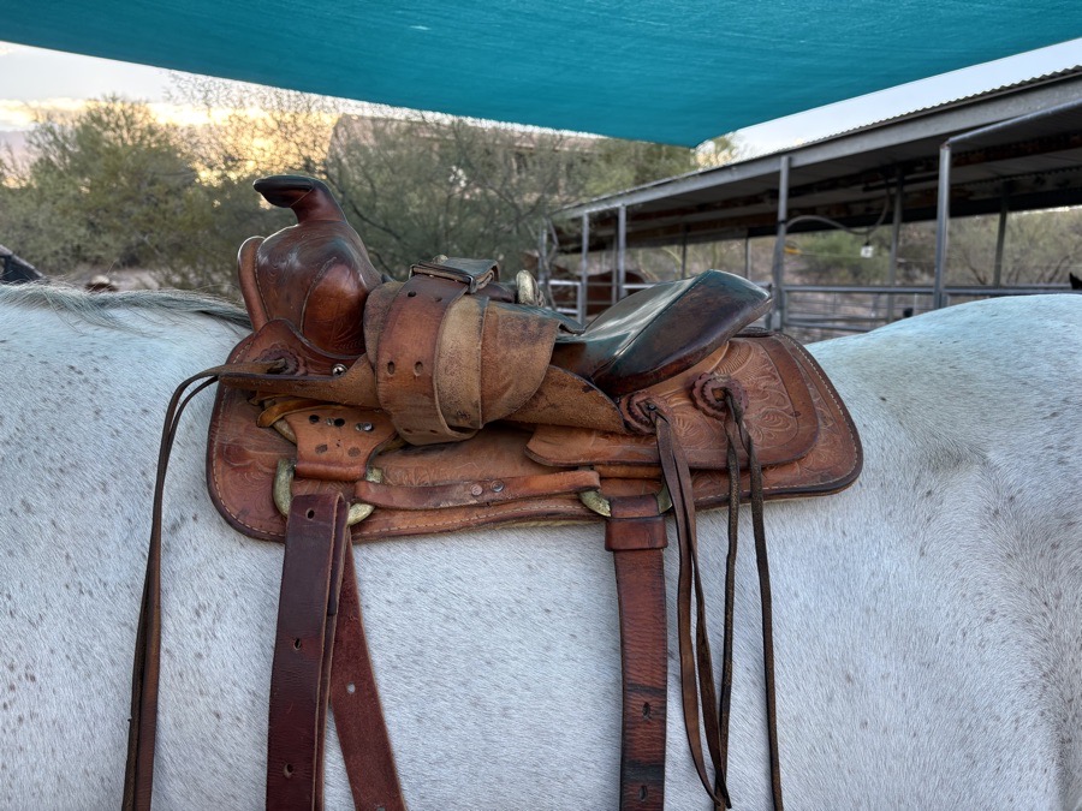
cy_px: 406
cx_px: 541
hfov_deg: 67.3
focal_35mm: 26
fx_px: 813
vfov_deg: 53.1
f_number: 1.6
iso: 80
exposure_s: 1/236
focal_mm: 5.96
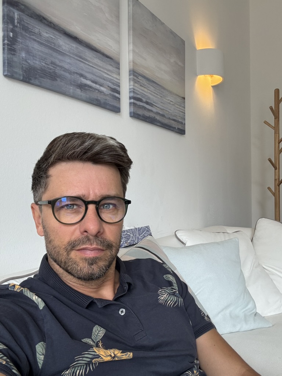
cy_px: 188
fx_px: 326
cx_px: 141
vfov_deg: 60.0
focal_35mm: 30
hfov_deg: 46.8
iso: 64
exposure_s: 1/100
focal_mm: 2.69
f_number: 1.9
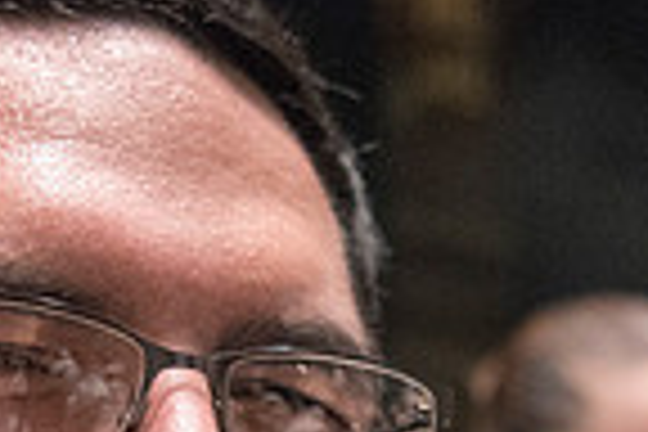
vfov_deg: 13.2
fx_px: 1746
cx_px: 328
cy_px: 677
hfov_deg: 21.0
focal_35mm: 97
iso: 4000
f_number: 2.8
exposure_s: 1/400
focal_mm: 24
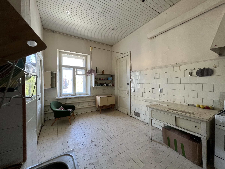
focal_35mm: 13
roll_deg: +1.8
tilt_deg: +1.3
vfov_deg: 89.9
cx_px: 112
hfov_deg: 106.2
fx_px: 84
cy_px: 84
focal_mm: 1.57
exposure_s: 1/121
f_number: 1.8
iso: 160
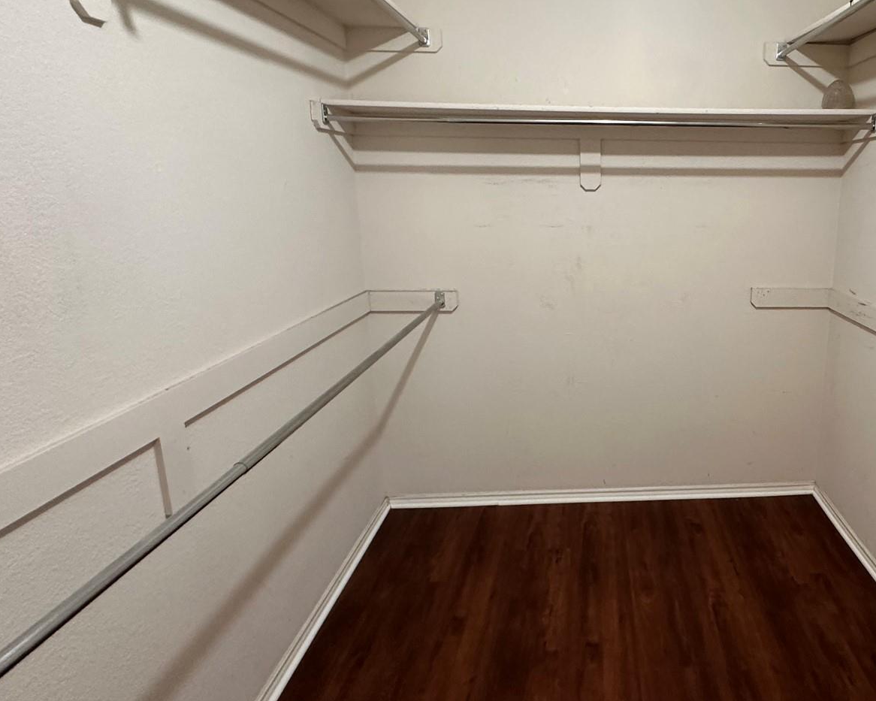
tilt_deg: -13.7
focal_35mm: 24
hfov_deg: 66.5
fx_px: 622
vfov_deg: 58.8
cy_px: 335
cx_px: 642
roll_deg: -1.3
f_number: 2.2
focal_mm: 2.22
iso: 250
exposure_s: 1/60
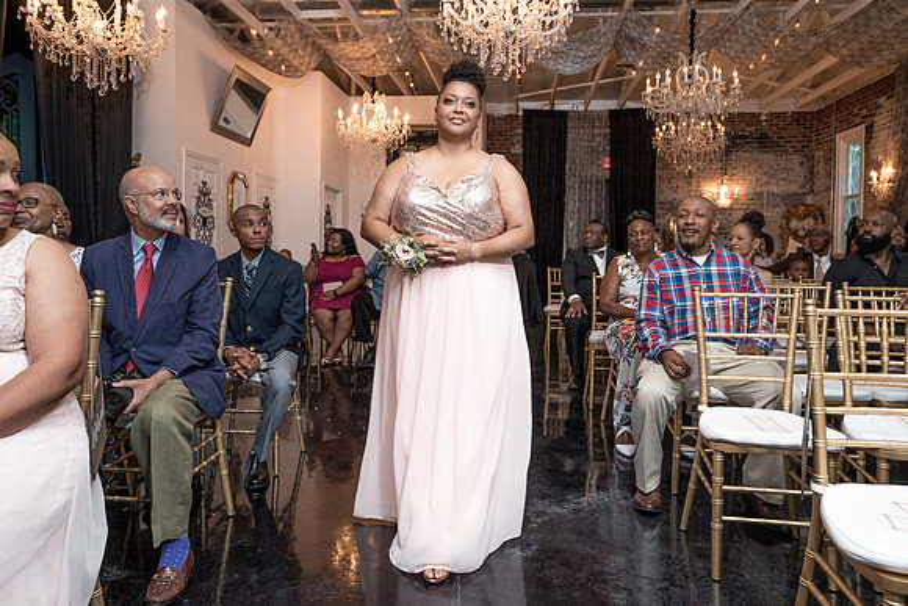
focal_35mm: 27
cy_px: 273
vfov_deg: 48.0
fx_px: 679
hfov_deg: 67.6
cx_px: 456
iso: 2000
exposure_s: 1/200
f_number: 4
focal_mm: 24
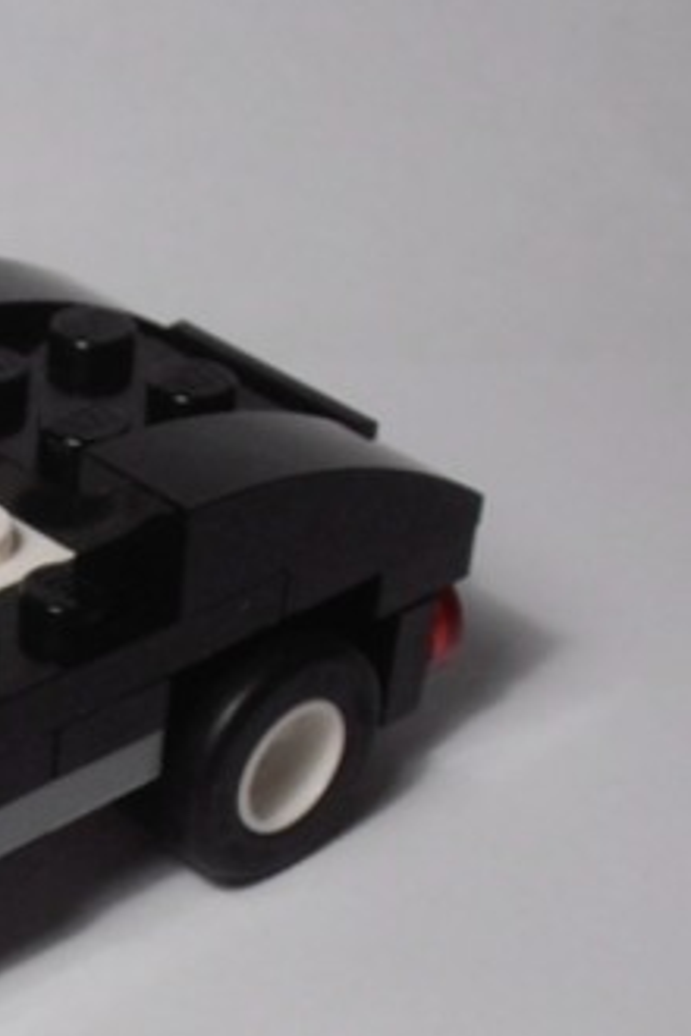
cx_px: -101
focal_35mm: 105
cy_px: 940
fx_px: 3023
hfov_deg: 12.8
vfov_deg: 19.1
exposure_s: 1/80
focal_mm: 6.61
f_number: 3.9
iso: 80
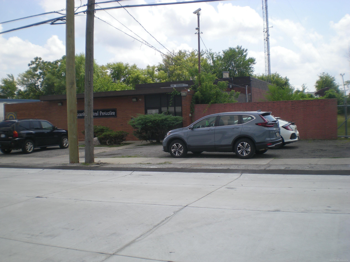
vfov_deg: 37.7
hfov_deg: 49.0
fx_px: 384
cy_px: 131
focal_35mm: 38
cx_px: 175
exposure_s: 1/358
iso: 50
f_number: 4.6
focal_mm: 6.3
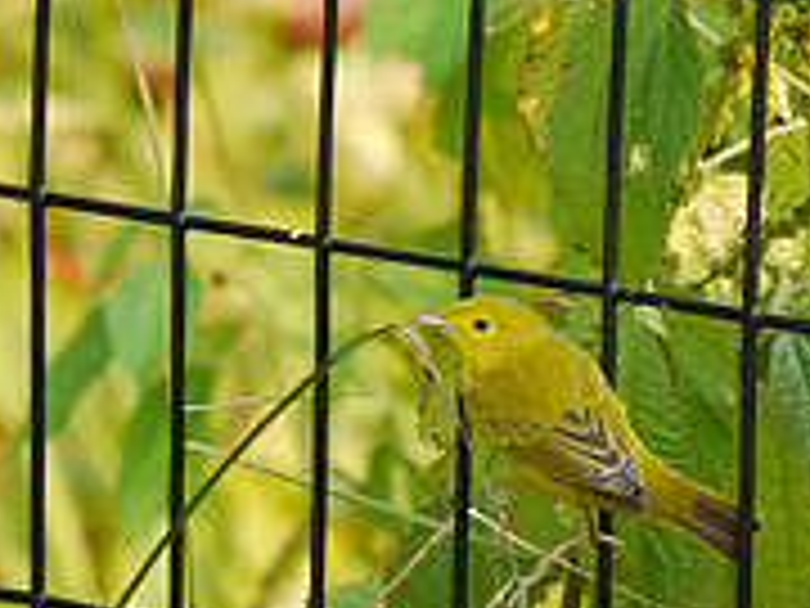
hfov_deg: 1.0
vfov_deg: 0.8
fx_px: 45231
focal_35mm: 1933
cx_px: 562
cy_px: 466
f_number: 5.6
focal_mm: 300
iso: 1000
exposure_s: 1/320
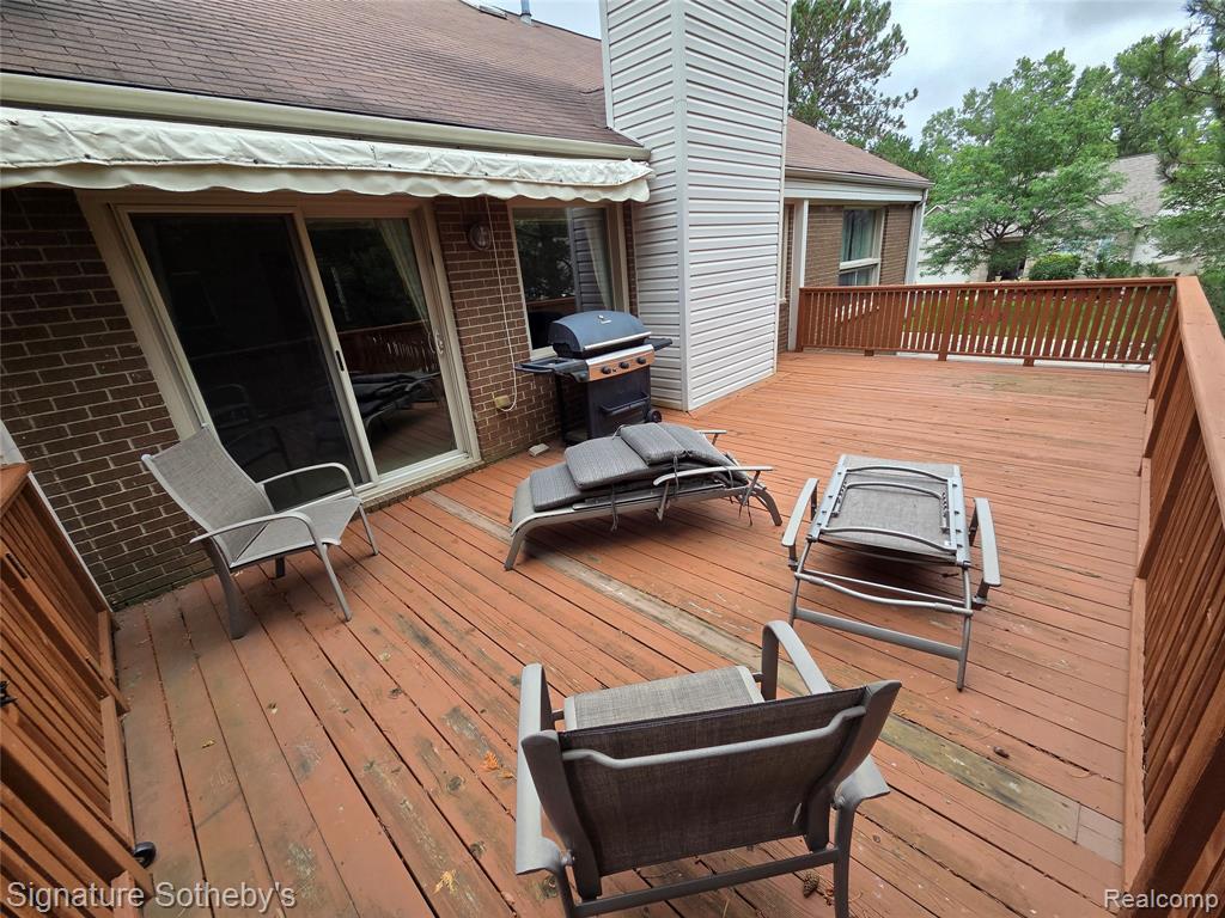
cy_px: 459
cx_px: 612
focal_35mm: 13
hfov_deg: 106.2
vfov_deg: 89.9
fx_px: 460
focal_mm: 2.2
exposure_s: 1/335
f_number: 2.2
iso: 50
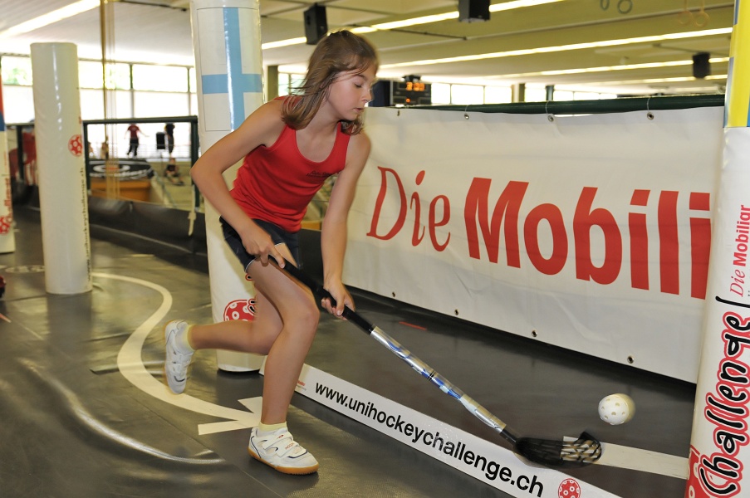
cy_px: 249
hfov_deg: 49.6
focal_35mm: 39
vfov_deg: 34.1
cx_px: 375
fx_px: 812
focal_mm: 26
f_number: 2.8
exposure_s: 1/125
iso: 800
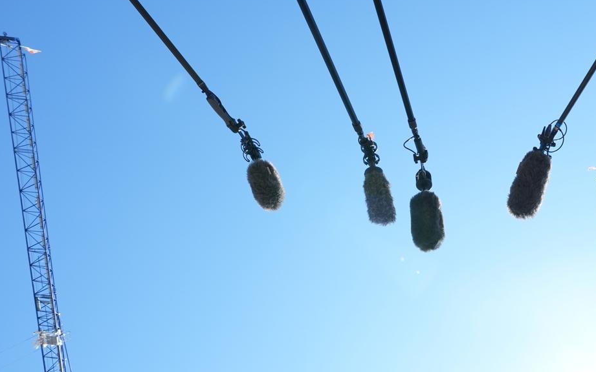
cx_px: 480
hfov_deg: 52.8
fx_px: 552
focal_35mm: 34
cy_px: 332
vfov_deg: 35.2
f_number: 10
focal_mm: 16
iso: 400
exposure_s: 1/400
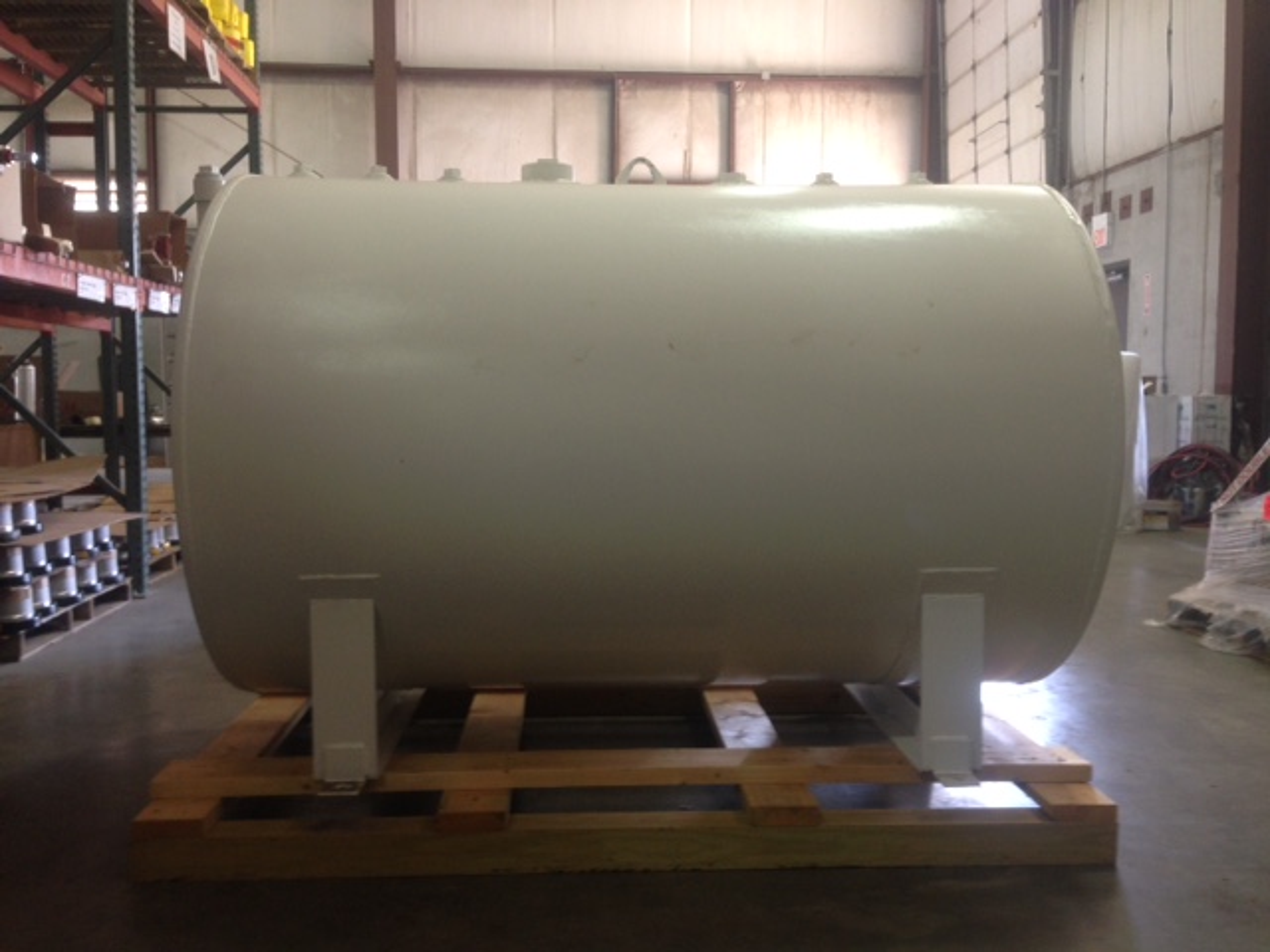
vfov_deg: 42.9
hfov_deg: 55.4
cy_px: 476
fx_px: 1211
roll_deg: +0.4
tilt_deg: -4.1
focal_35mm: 33
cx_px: 635
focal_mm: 4.12
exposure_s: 1/20
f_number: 2.4
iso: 80
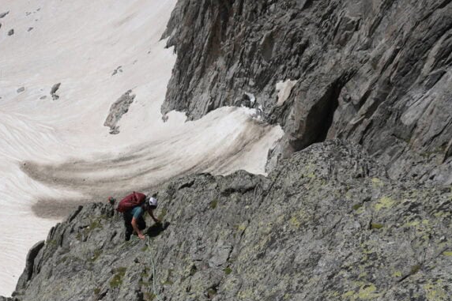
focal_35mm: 43
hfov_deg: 44.9
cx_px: 157
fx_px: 540
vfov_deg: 30.6
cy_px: 232
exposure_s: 1/2000
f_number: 4.5
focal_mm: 16
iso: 100
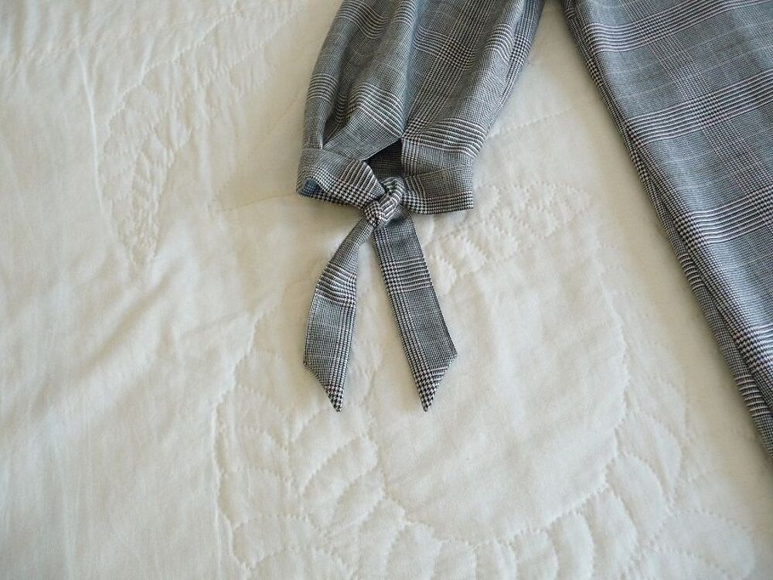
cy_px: 290
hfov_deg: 60.0
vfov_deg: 46.8
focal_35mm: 30
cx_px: 386
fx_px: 670
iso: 400
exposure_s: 1/30
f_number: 3.4
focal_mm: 5
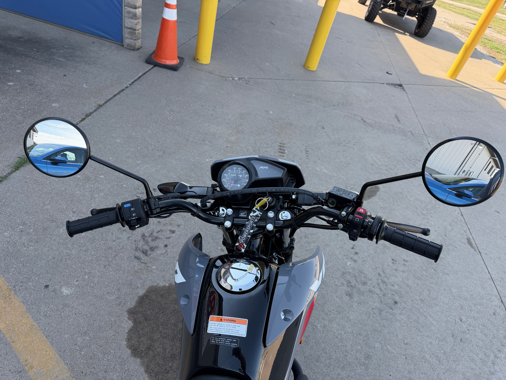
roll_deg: -15.7
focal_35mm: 24
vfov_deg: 56.8
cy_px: 190
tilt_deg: -35.8
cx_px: 253
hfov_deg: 71.6
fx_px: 351
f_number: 1.78
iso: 100
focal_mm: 6.76
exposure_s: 1/805
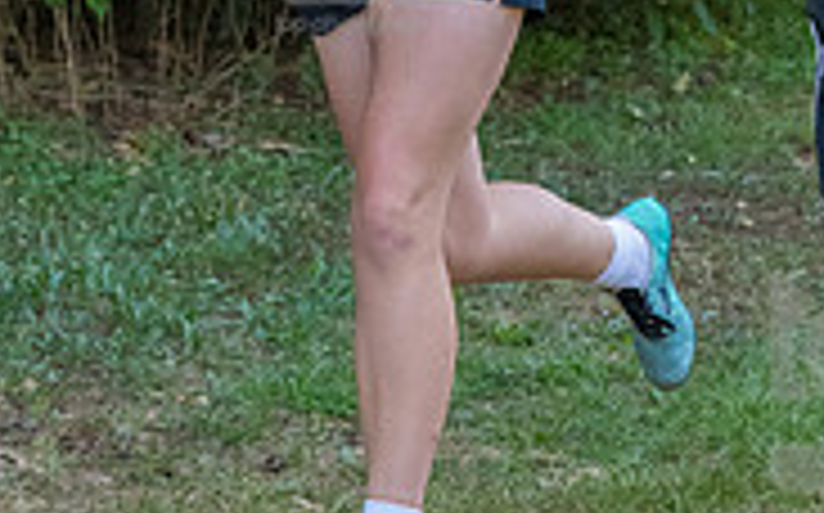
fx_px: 5901
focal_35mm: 263
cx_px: 380
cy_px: -90
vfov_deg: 5.0
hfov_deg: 8.0
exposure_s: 1/1600
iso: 3200
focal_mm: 70
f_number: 5
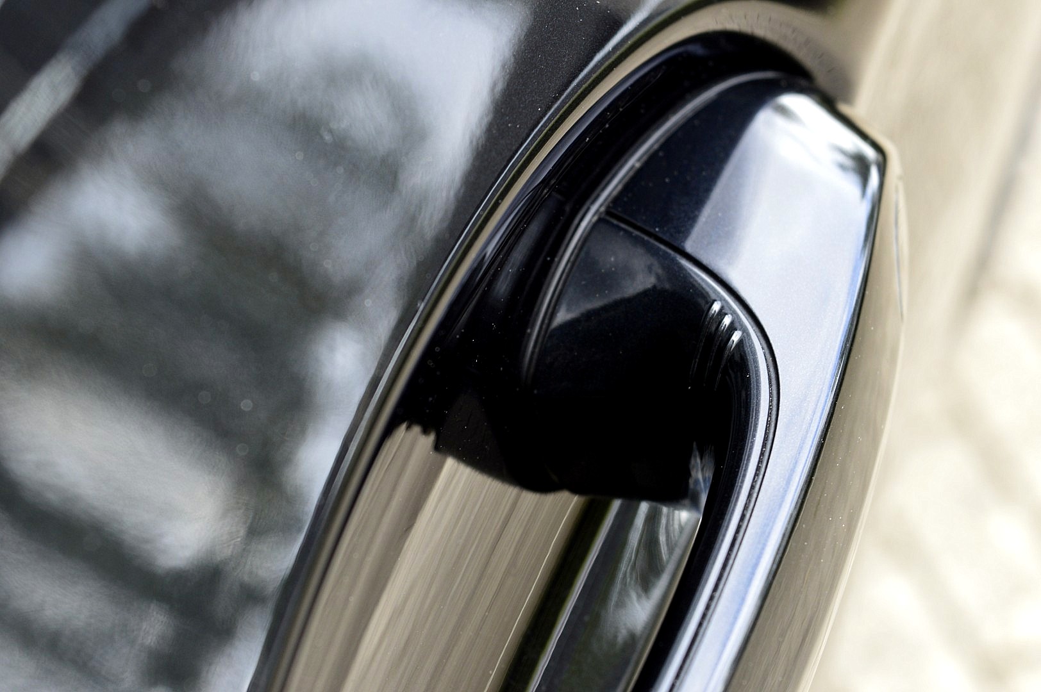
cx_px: 520
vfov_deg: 16.5
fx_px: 2384
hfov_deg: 24.6
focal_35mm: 82
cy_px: 346
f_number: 8
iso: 400
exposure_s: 1/60
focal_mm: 55
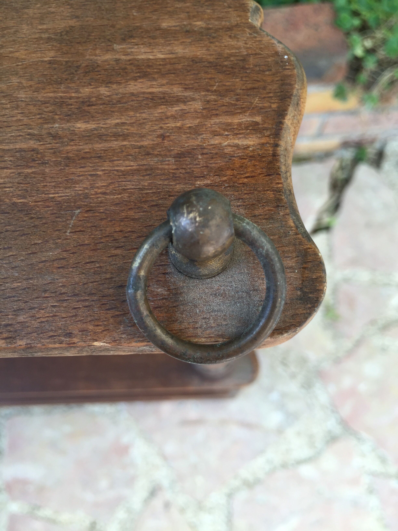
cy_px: 266
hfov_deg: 48.2
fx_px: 445
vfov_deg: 61.7
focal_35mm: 29
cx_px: 199
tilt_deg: -73.4
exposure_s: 1/120
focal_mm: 4.15
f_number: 2.2
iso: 32
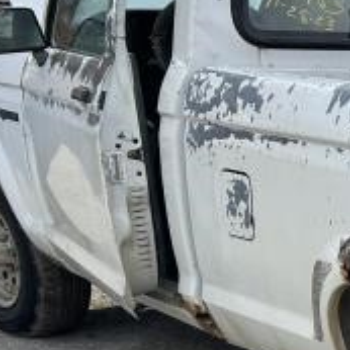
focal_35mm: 106
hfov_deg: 13.4
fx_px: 1213
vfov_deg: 16.0
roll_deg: -2.9
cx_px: 763
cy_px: 366
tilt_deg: -20.5
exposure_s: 1/1724
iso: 50
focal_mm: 5.7
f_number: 1.5
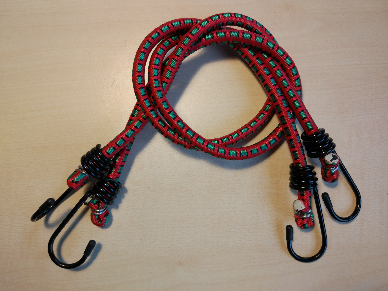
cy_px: 146
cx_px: 194
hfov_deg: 63.4
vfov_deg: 49.7
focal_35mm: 28
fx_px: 314
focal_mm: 4.26
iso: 190
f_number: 2
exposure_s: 1/50
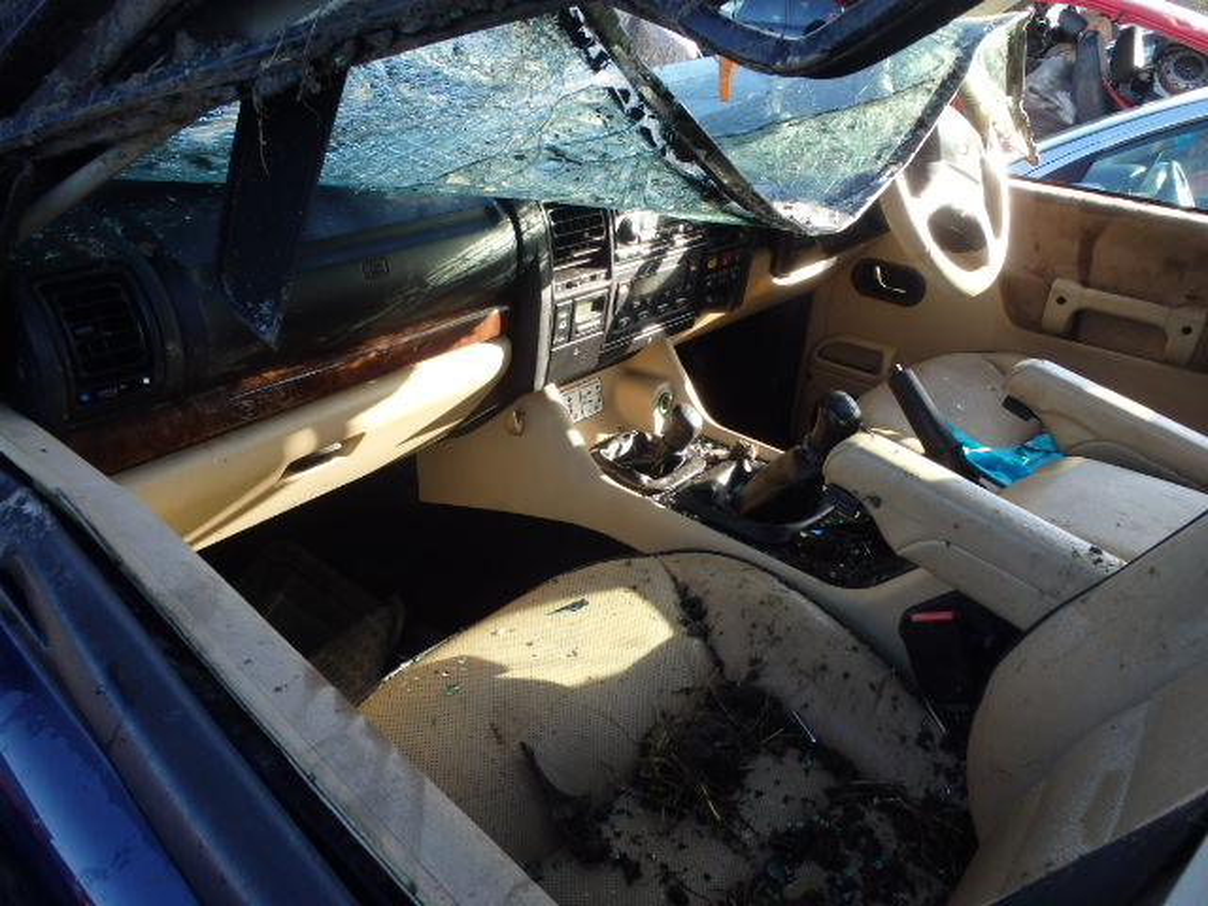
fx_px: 977
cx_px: 604
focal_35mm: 28
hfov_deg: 63.4
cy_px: 453
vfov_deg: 49.7
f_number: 3.9
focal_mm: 5
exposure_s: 1/80
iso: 125
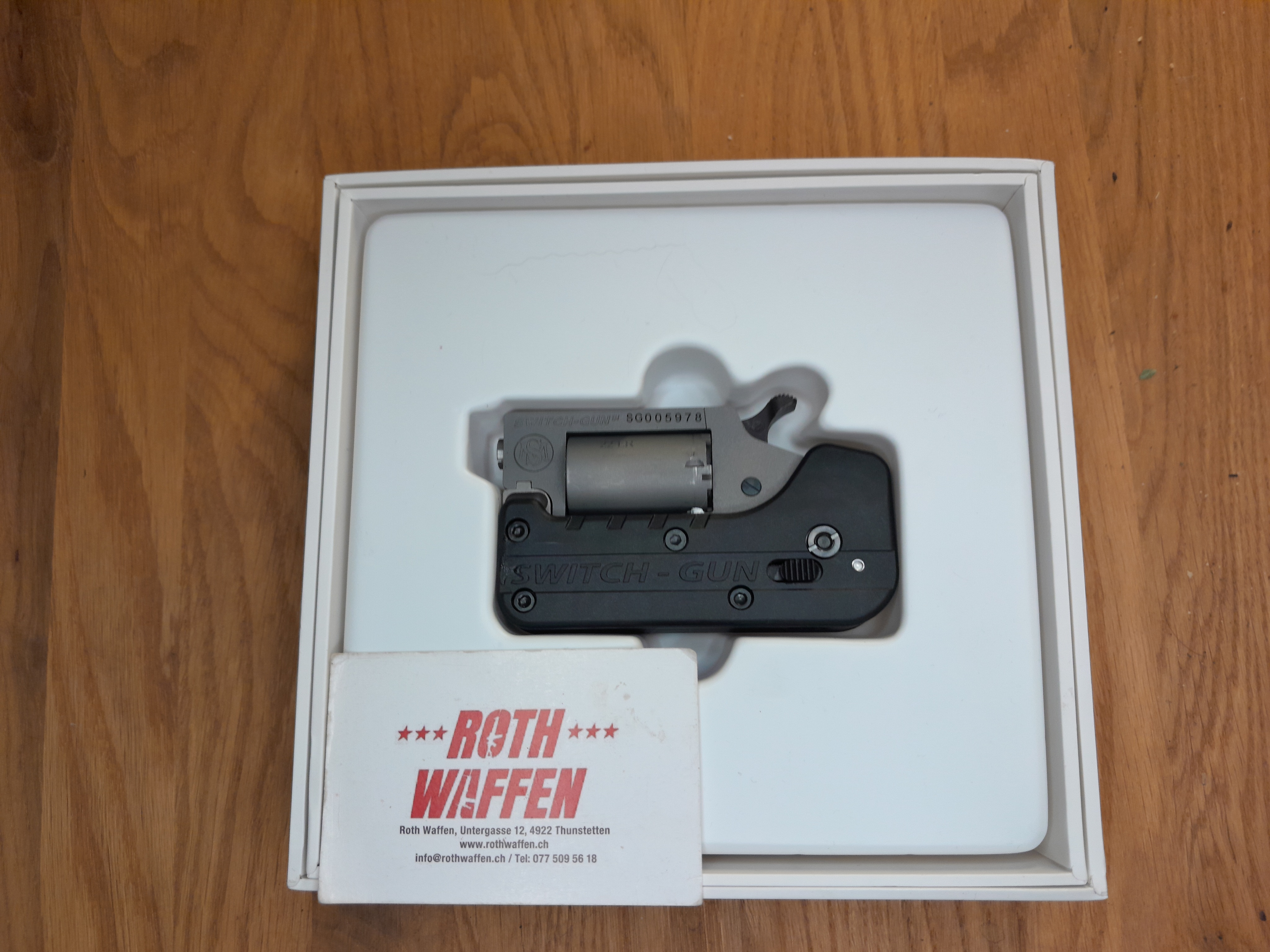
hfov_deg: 65.3
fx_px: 991
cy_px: 476
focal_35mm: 27
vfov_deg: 51.4
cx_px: 635
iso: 50
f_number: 1.8
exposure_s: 1/50
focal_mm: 4
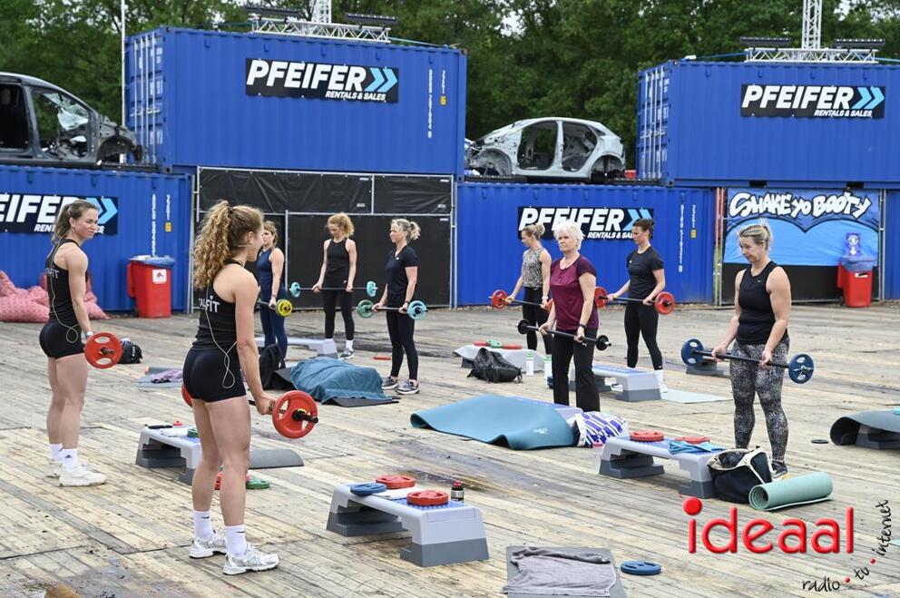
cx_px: 450
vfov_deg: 21.9
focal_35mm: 62
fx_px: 1548
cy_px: 299
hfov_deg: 32.4
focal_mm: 62
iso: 220
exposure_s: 1/500
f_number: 4
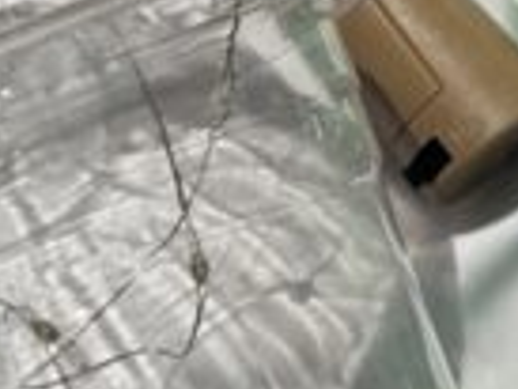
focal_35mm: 227
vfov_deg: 6.5
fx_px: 3400
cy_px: 427
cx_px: 575
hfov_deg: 8.6
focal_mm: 5.96
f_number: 1.6
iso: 40
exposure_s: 1/2062
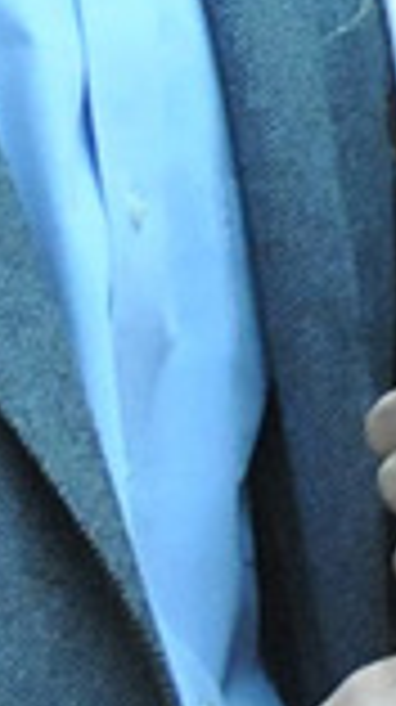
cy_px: -270
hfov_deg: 3.4
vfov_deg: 6.0
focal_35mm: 360
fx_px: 6738
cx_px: 576
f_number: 2.8
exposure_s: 1/50
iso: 1600
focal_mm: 24
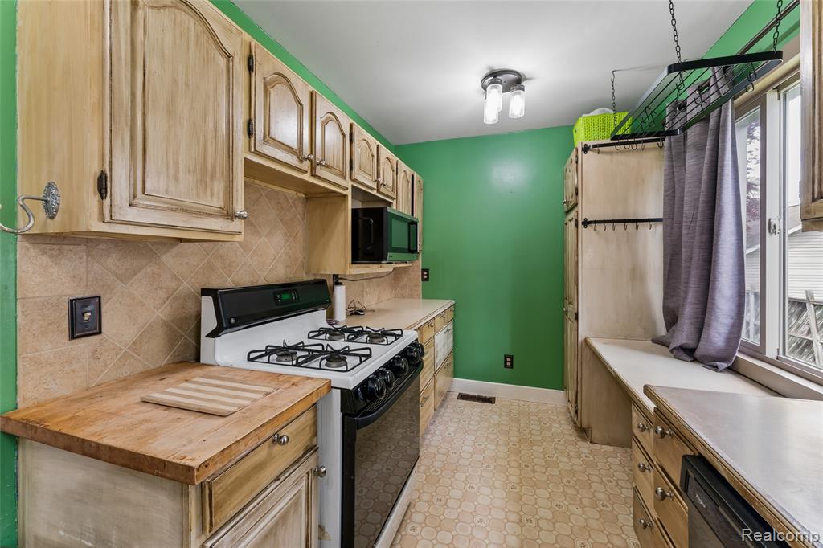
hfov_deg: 104.3
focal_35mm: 14
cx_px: 412
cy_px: 274
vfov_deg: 81.2
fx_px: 320
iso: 400
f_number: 13
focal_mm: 14
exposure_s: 1/4
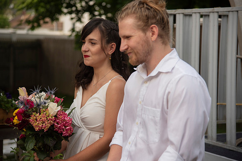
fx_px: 639
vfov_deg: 14.4
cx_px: 121
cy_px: 80
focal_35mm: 95
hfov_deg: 21.5
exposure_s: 1/200
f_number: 4
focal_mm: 95
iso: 100
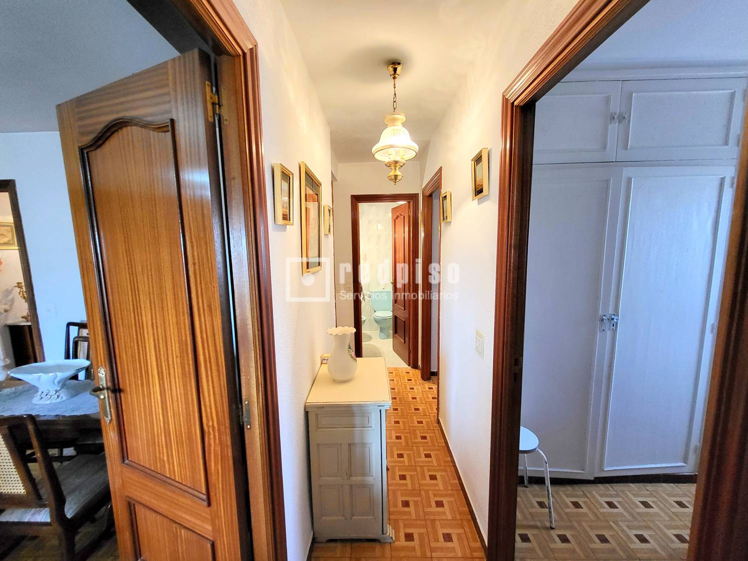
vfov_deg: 89.9
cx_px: 374
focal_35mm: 13
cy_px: 280
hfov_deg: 106.2
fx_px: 281
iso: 320
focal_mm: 1.74
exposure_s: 1/50
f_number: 2.2
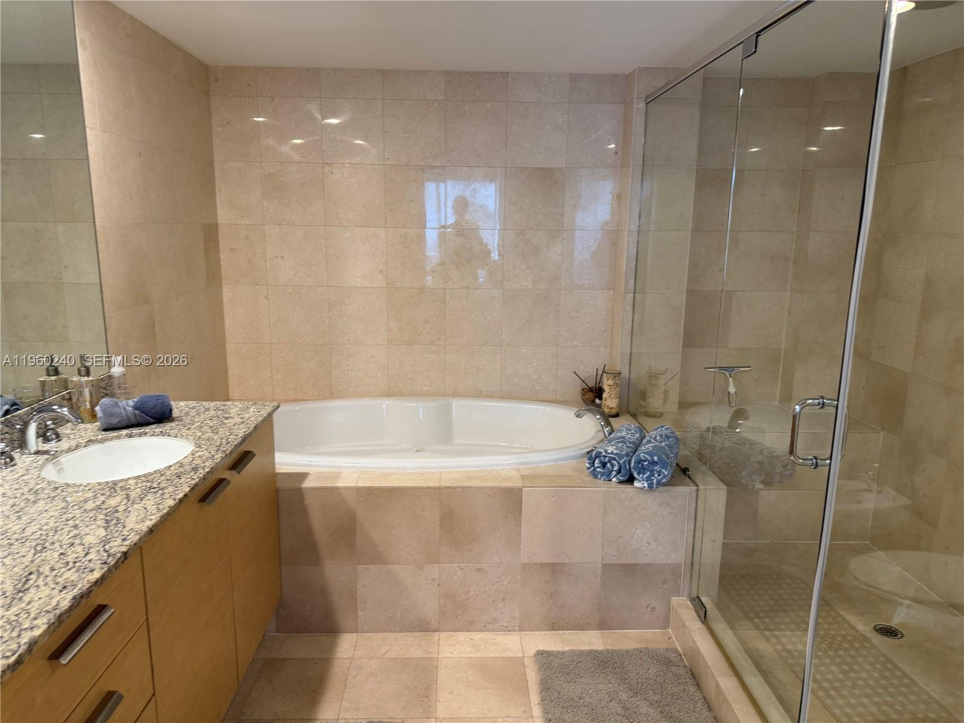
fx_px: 668
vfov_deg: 56.8
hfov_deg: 71.6
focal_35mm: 24
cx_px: 482
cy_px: 362
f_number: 1.78
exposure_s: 1/60
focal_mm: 6.76
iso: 160
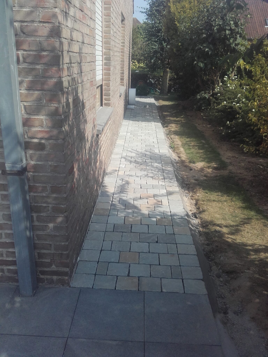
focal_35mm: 31
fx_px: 320
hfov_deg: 45.4
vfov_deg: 58.4
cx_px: 134
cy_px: 178
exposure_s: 1/762
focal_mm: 3.31
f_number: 2.2
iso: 50
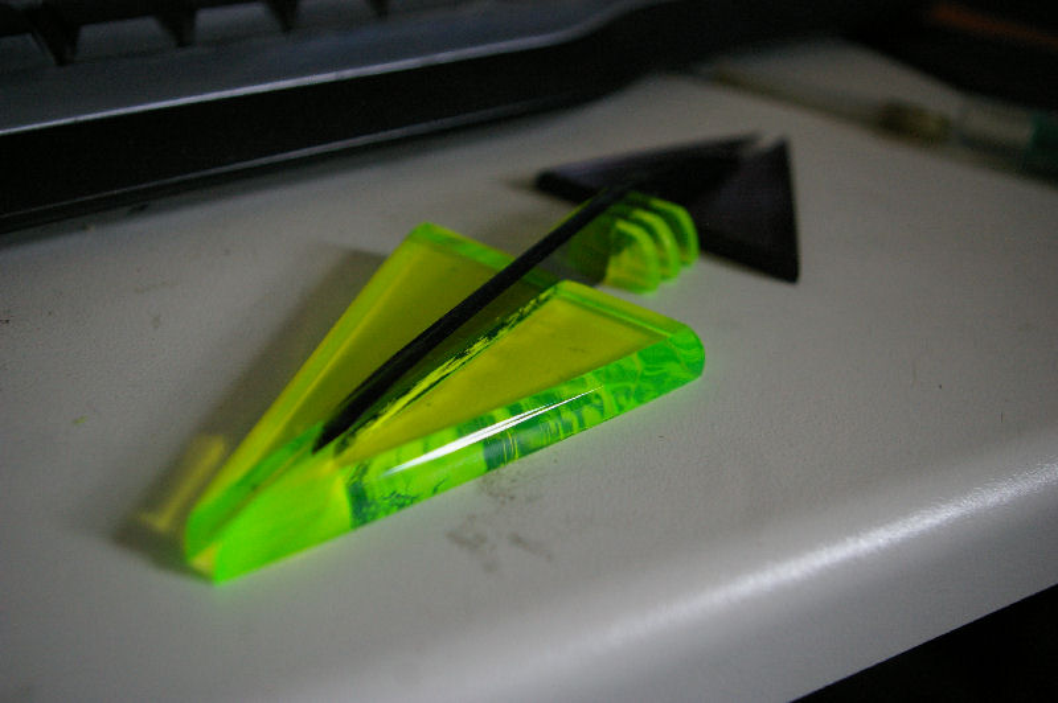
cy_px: 352
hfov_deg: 46.4
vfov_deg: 31.8
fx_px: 1233
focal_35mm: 42
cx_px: 529
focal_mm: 28
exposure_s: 1/60
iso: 800
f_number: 4
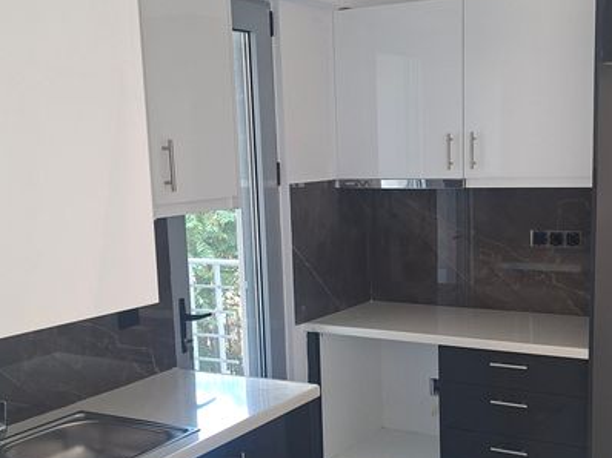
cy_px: 306
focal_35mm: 37
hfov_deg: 49.9
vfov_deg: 38.2
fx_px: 654
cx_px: 357
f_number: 1.8
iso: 200
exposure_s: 1/100
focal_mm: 5.54
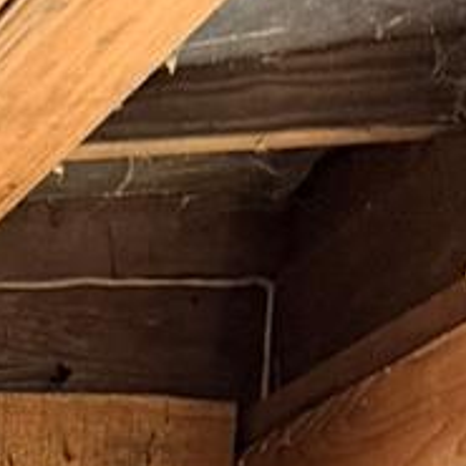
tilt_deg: -12.3
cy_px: 1824
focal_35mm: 176
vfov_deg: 7.4
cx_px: -859
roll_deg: +0.3
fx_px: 2681
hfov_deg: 8.5
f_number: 1.78
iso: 320
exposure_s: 1/60
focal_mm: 6.76
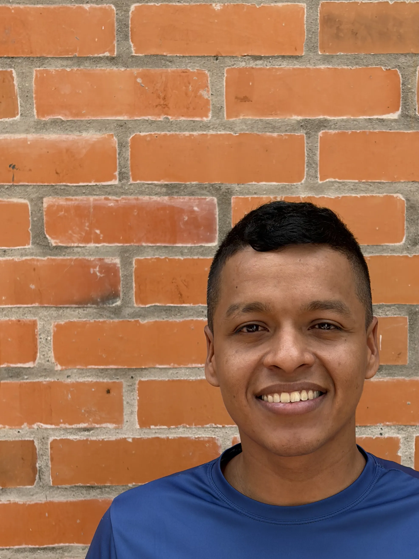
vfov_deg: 24.2
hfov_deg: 18.4
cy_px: 409
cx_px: 298
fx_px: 1291
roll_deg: +0.5
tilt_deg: -5.6
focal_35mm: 80
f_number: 1.6
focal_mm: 5.96
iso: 32
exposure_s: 1/566
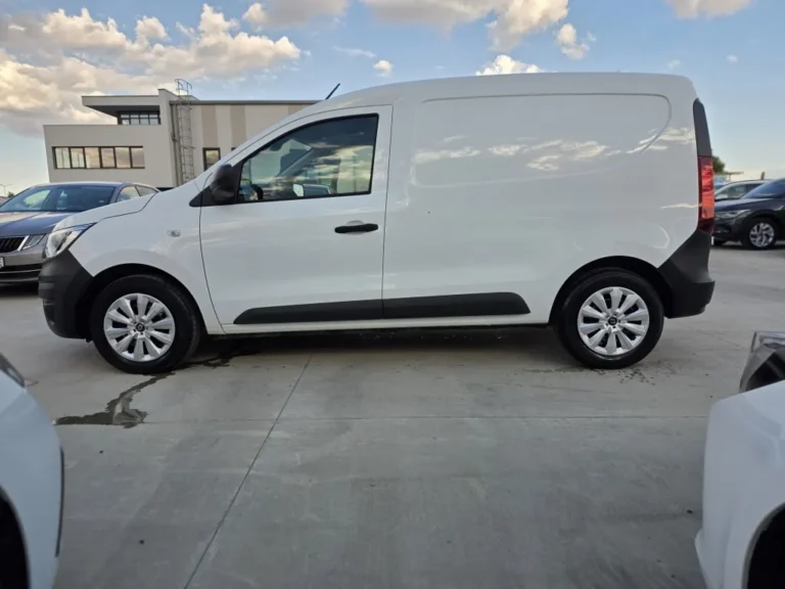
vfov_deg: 58.9
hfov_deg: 73.9
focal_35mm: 23
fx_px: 522
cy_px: 294
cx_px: 392
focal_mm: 6.25
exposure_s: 1/2352
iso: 80
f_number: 1.7
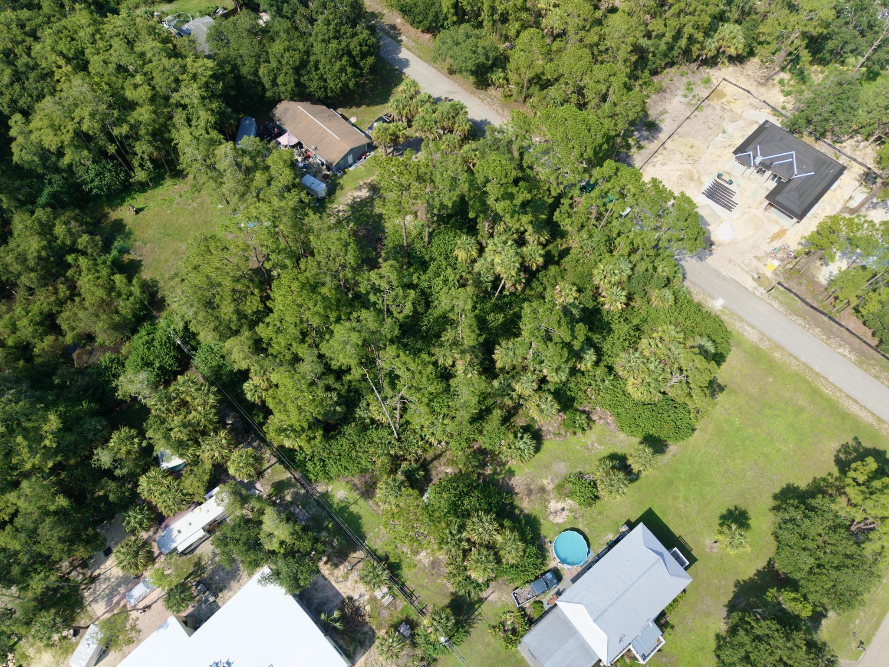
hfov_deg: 71.6
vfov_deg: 56.8
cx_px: 444
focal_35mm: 24
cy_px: 334
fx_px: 616
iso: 250
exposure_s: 1/500
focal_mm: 8.67
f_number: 1.8
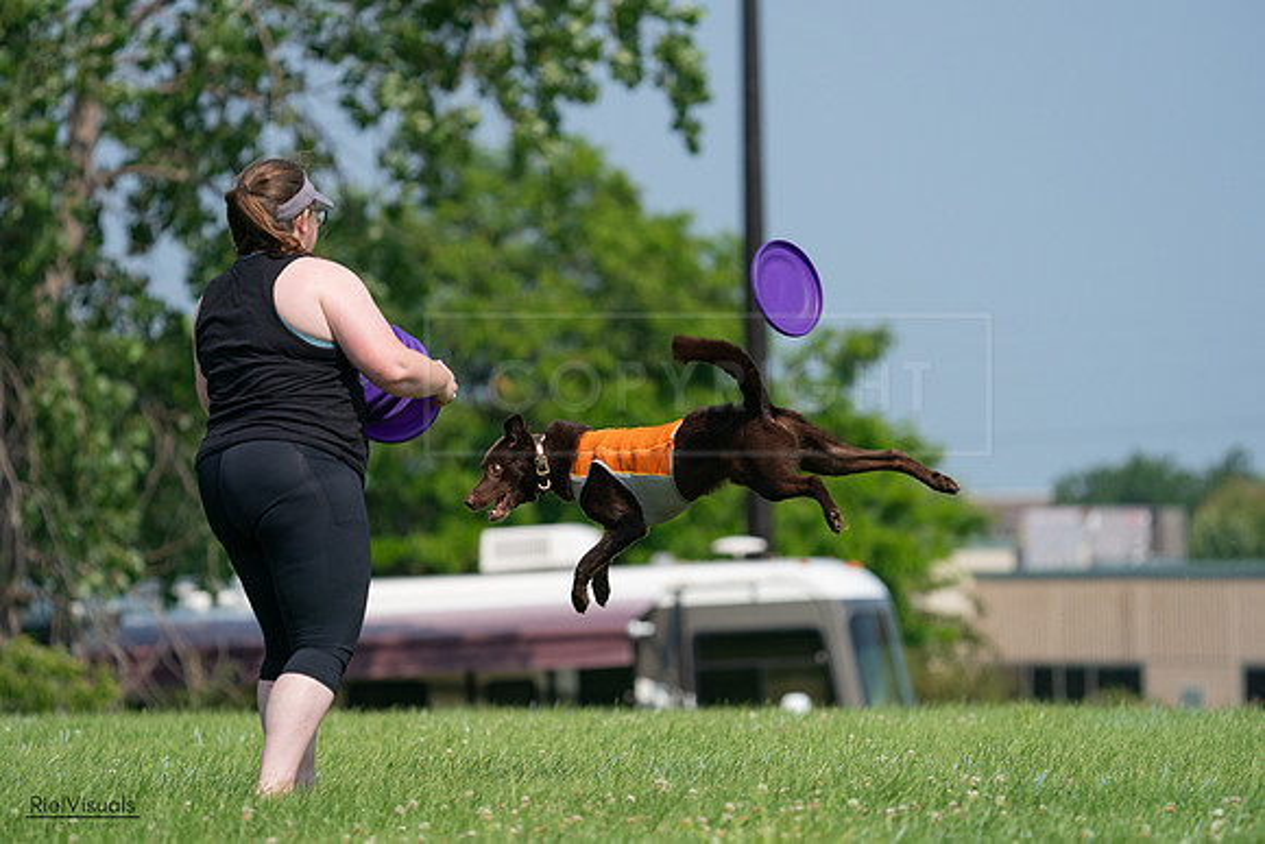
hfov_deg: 6.4
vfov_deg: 4.2
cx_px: 632
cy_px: 422
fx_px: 11387
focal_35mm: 324
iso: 1000
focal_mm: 324
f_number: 6.3
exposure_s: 1/4000
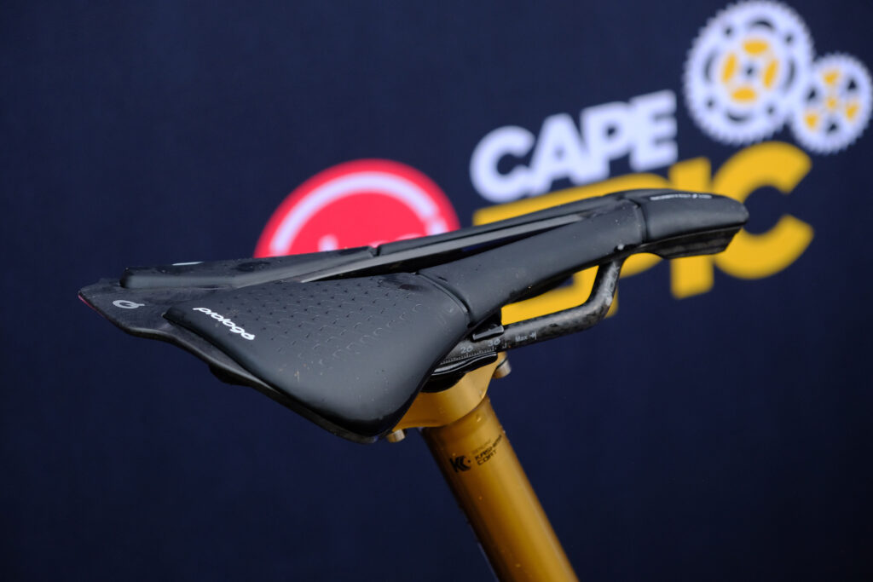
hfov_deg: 16.8
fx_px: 2959
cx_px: 436
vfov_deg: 11.2
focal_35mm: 122
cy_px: 291
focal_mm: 81.3
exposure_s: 1/250
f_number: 4.5
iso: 500
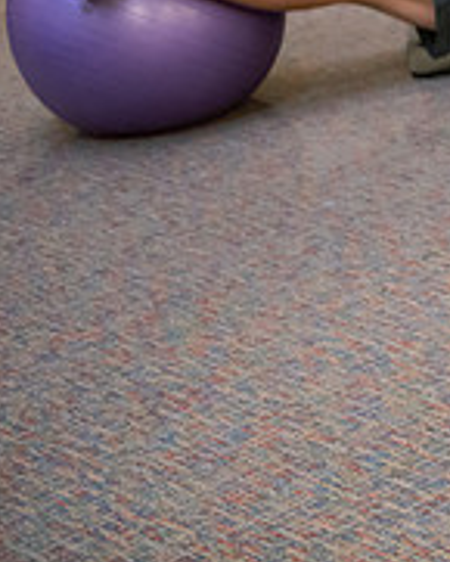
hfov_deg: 10.7
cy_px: -26
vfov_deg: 14.0
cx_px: 819
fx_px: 2246
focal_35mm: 135
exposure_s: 1/160
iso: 1600
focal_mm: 45
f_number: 2.8
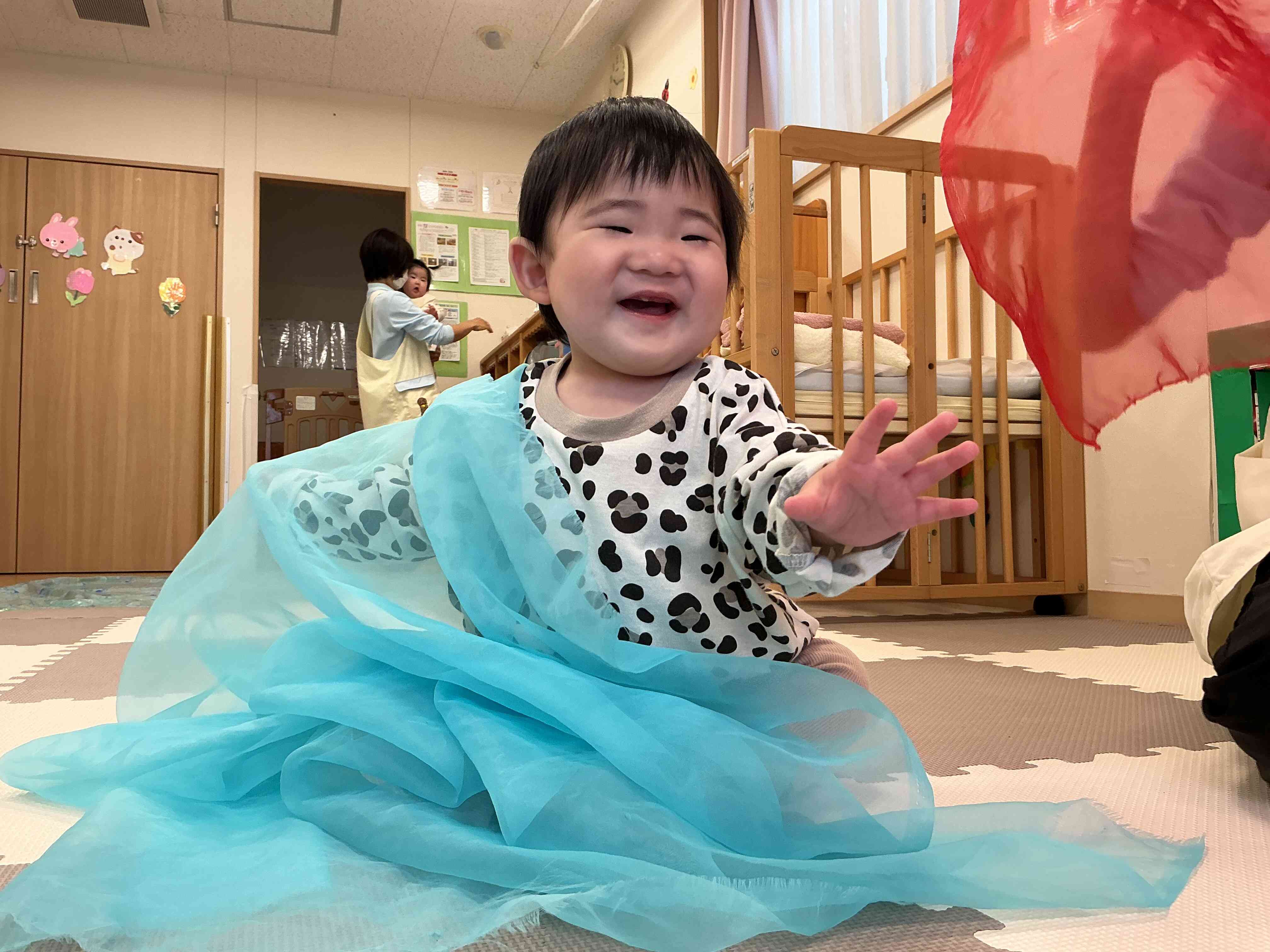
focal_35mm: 29
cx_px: 635
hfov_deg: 61.7
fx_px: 1064
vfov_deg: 48.2
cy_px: 476
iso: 40
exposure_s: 1/120
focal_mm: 3
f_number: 1.8
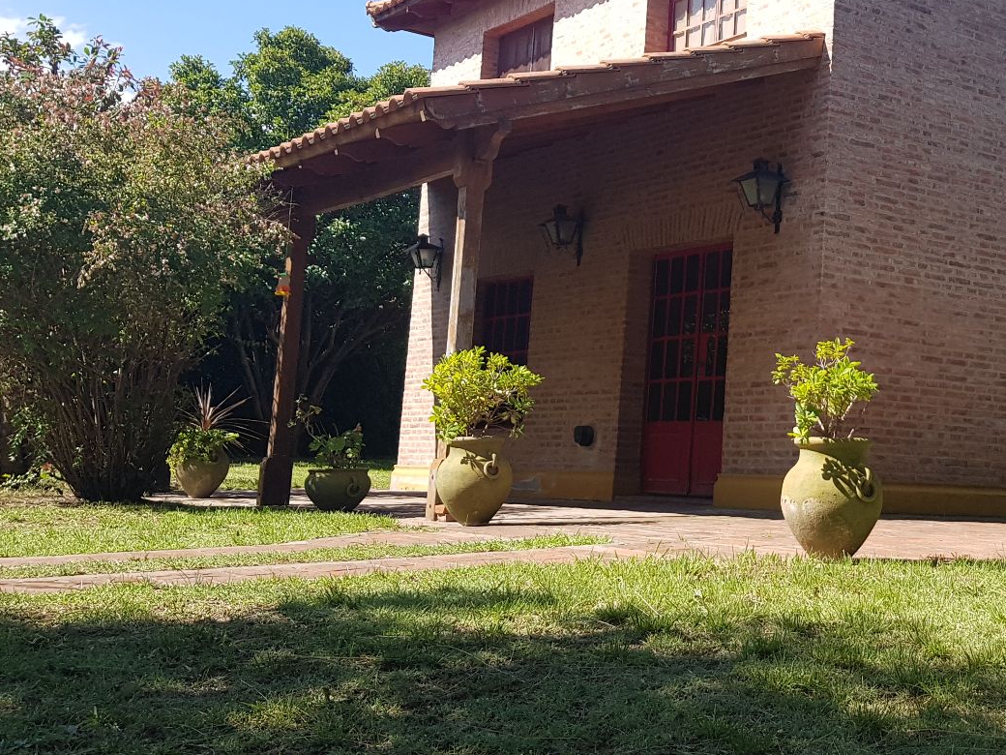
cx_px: 845
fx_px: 1395
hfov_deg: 37.8
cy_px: 287
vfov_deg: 30.2
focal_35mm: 48
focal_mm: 4.2
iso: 40
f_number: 1.7
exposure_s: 1/1014
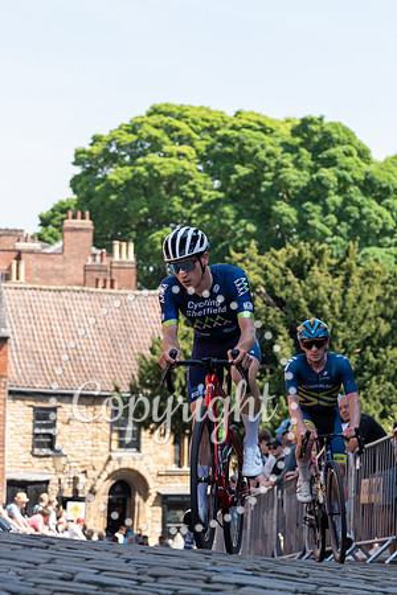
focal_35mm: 113
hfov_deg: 12.2
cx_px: 136
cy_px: 298
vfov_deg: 18.2
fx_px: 1861
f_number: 4
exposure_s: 1/800
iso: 160
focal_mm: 75
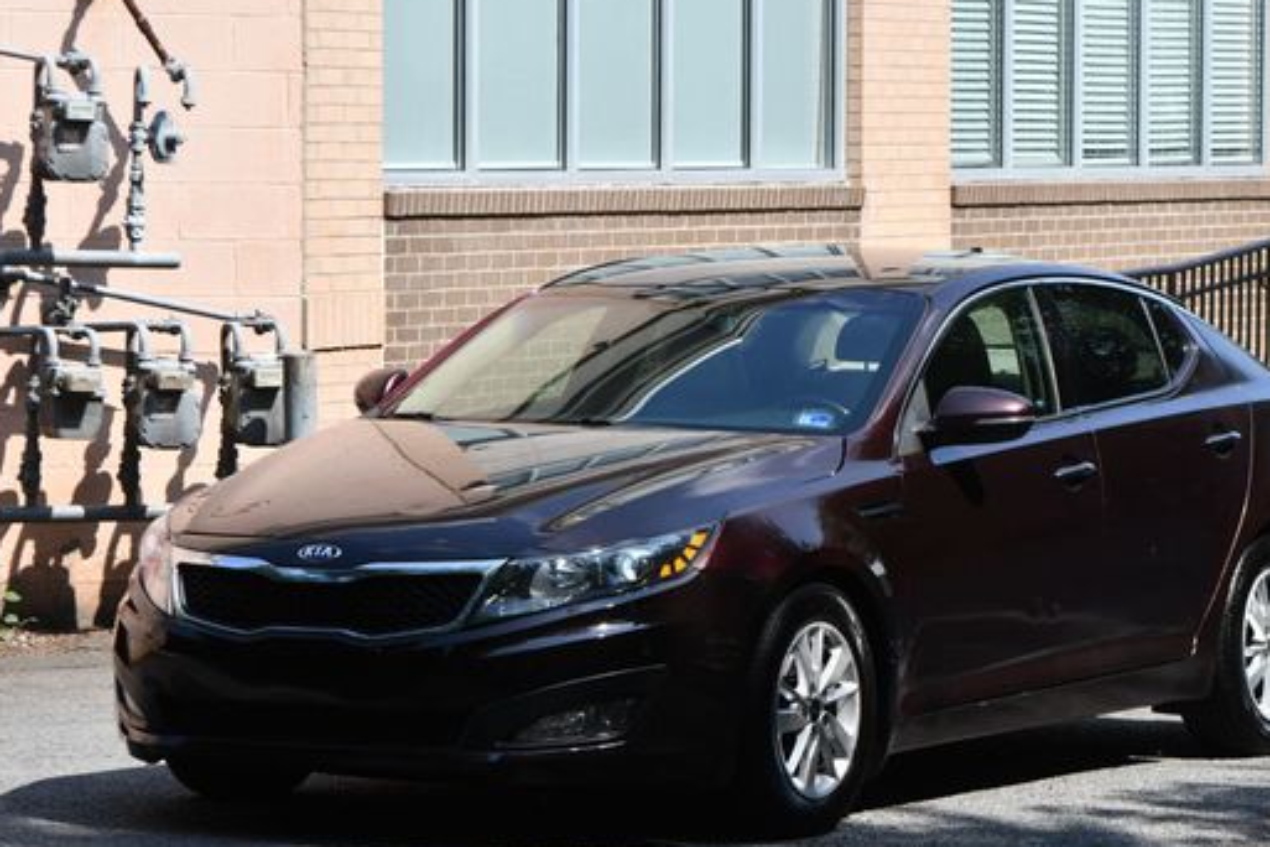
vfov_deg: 8.0
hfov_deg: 11.9
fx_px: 6067
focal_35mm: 172
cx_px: 725
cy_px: 411
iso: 125
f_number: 8
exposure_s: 1/250
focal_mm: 92
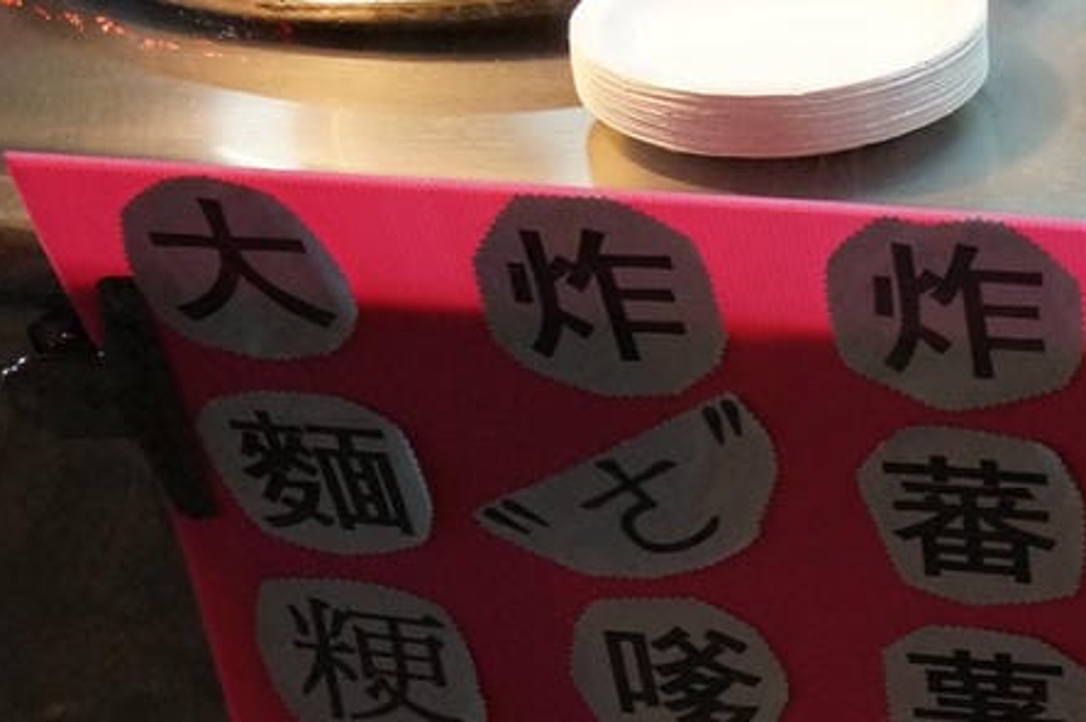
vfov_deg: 14.0
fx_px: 2924
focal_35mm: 97
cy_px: 642
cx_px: 1413
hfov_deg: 19.4
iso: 2000
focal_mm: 24
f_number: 4.5
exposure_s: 1/60
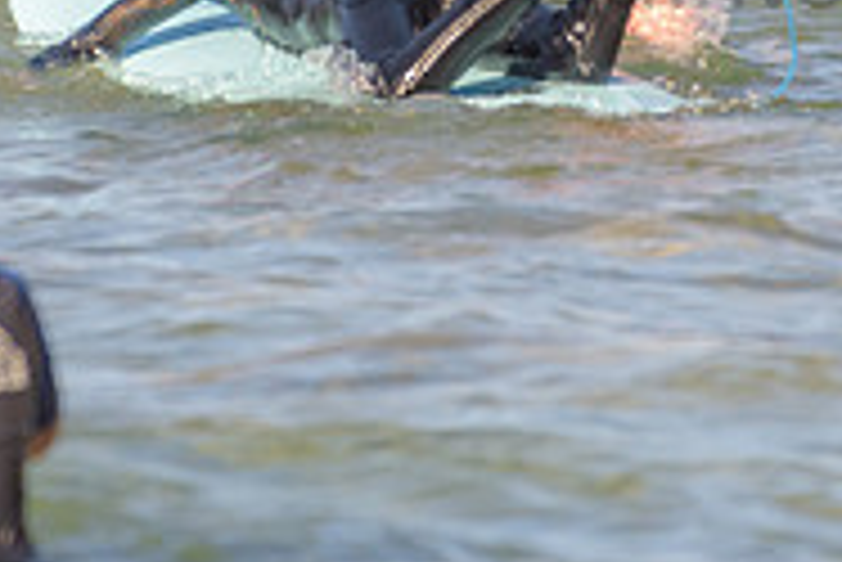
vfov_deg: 0.7
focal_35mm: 1902
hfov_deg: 1.1
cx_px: 415
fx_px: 44519
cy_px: -280
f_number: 5.6
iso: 360
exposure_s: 1/2000
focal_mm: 500
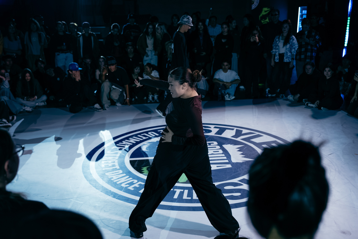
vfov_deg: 35.9
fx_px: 368
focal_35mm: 37
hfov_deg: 51.9
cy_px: 120
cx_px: 179
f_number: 2.8
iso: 3200
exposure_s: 1/800
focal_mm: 37
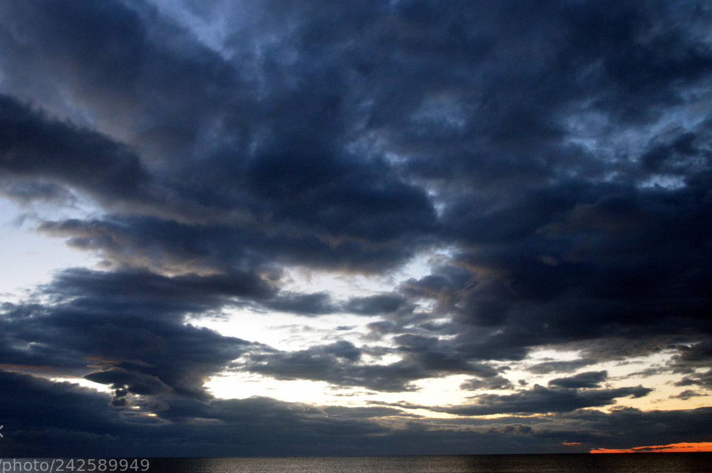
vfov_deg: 31.1
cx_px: 296
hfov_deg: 45.3
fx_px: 850
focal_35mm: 43
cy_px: 225
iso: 900
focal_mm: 24
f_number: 4
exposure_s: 1/15
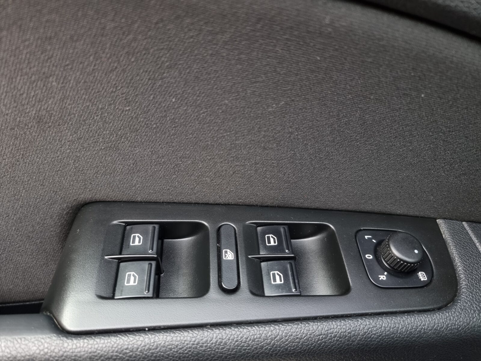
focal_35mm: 24
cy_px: 180
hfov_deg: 71.6
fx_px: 333
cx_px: 240
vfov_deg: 56.8
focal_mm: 6.7
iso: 125
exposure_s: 1/100
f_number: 1.8
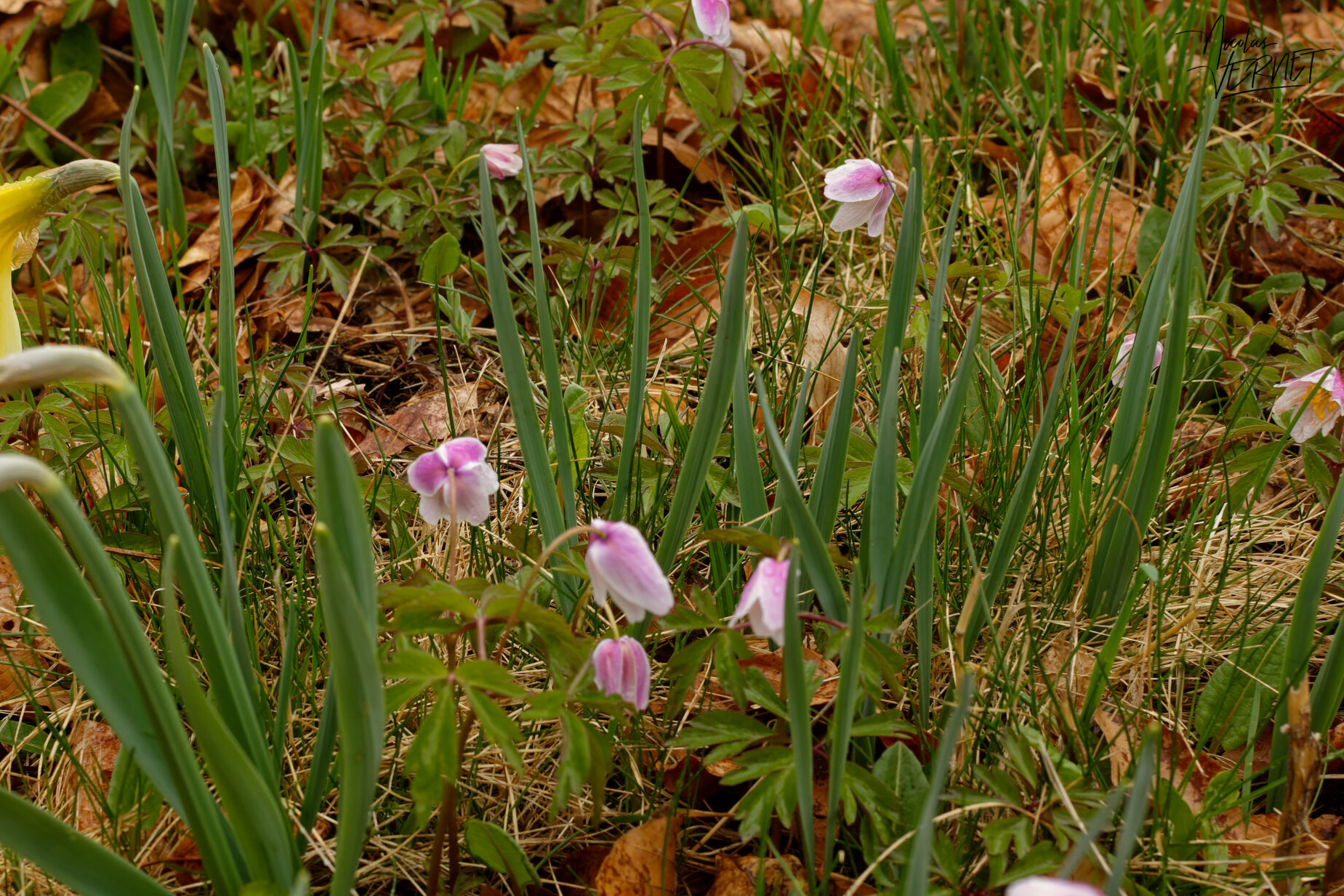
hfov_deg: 27.6
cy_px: 609
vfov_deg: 18.7
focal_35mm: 73
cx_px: 425
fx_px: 2714
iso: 560
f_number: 8
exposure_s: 1/500
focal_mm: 35
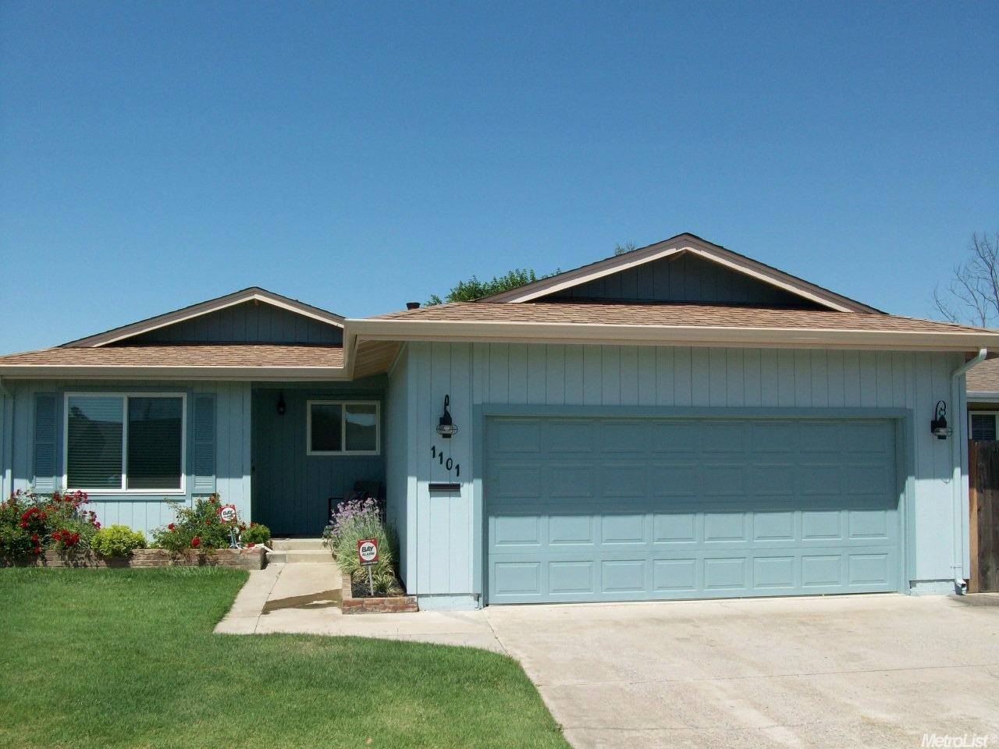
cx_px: 500
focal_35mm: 34
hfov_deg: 54.0
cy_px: 374
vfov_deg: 41.8
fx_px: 981
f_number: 5.5
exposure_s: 1/412
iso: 64
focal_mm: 5.7
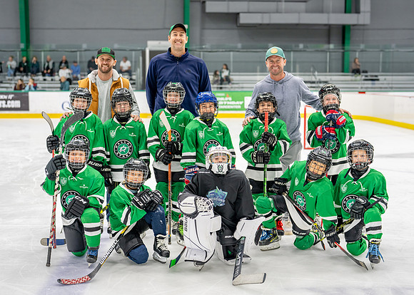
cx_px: 199
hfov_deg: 33.6
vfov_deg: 24.3
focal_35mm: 58
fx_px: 686
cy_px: 147
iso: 640
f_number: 2.2
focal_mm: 50
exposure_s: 1/500
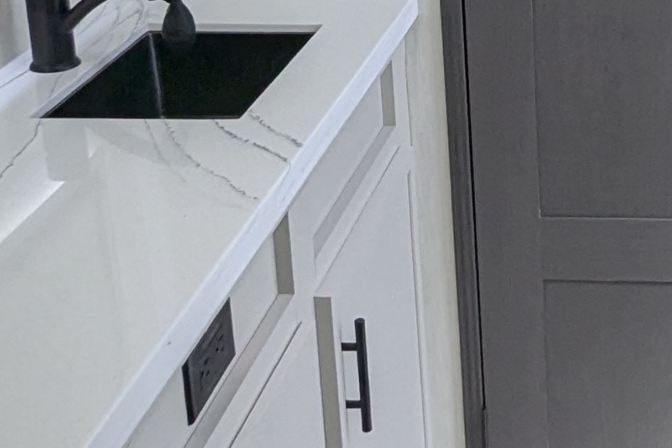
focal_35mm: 72
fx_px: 1344
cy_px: -77
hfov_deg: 26.8
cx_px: 637
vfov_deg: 18.1
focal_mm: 2.35
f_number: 2.2
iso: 120
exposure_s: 1/191
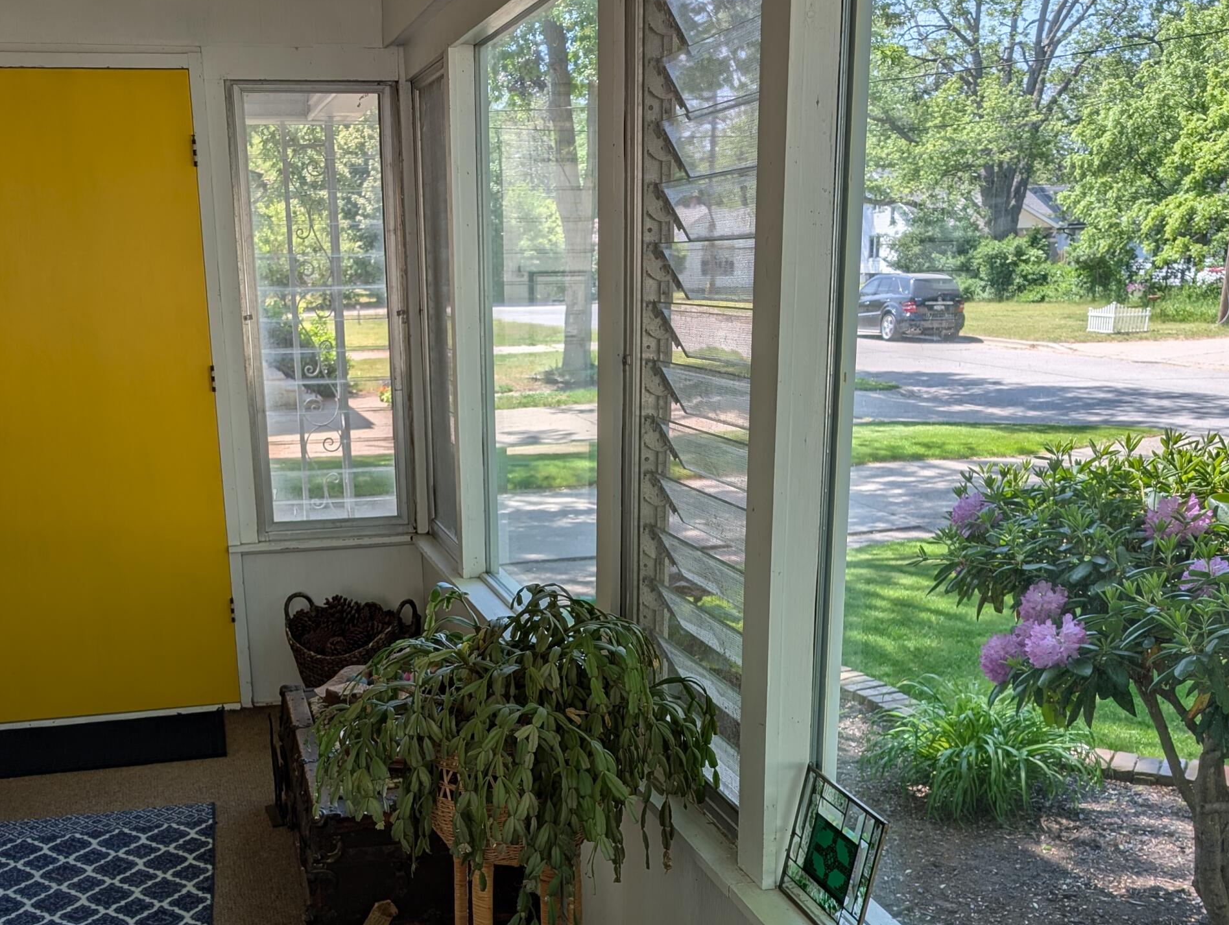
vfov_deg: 37.0
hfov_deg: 48.7
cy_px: 682
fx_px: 1351
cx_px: 516
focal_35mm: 38
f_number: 1.68
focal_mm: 6.9
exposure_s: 1/301
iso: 16
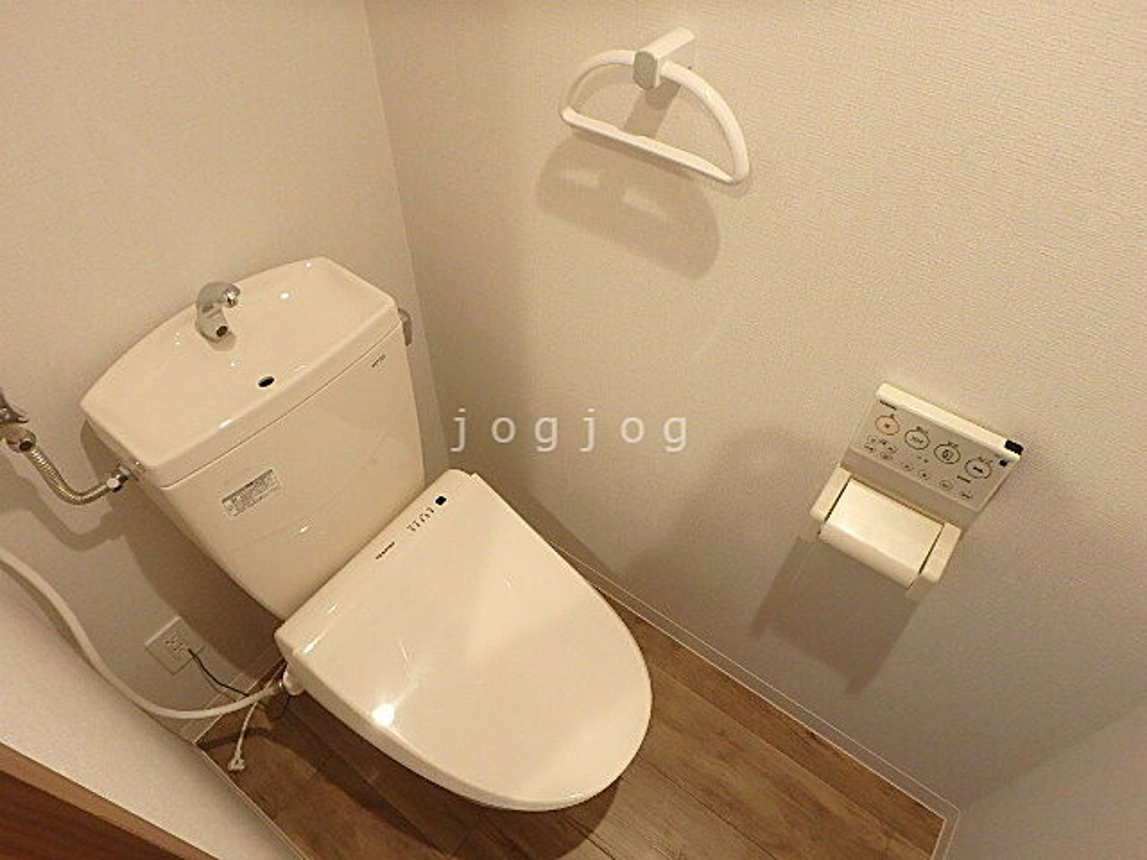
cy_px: 430
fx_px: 696
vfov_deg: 63.4
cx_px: 574
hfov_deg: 79.0
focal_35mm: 21
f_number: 3.5
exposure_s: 1/30
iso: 400
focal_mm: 3.7
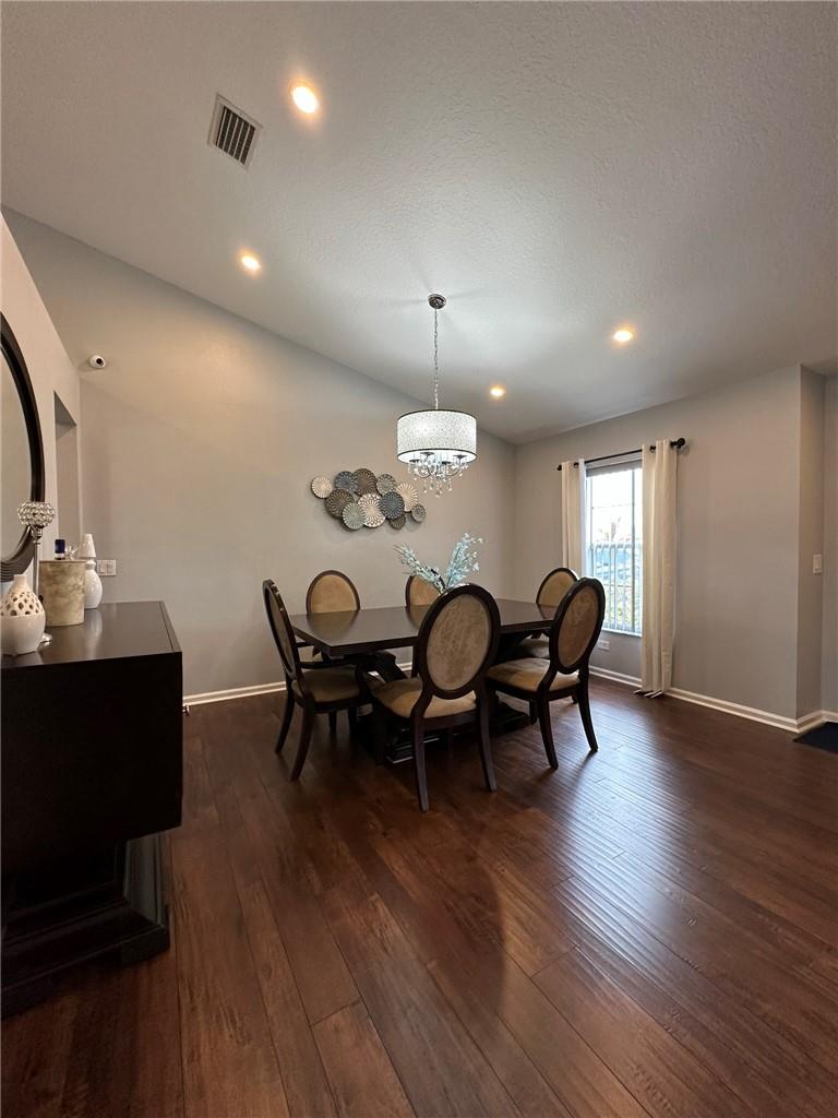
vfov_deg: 102.1
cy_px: 559
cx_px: 419
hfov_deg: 85.7
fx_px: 452
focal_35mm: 14
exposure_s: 1/120
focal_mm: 2.22
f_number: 2.2
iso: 200
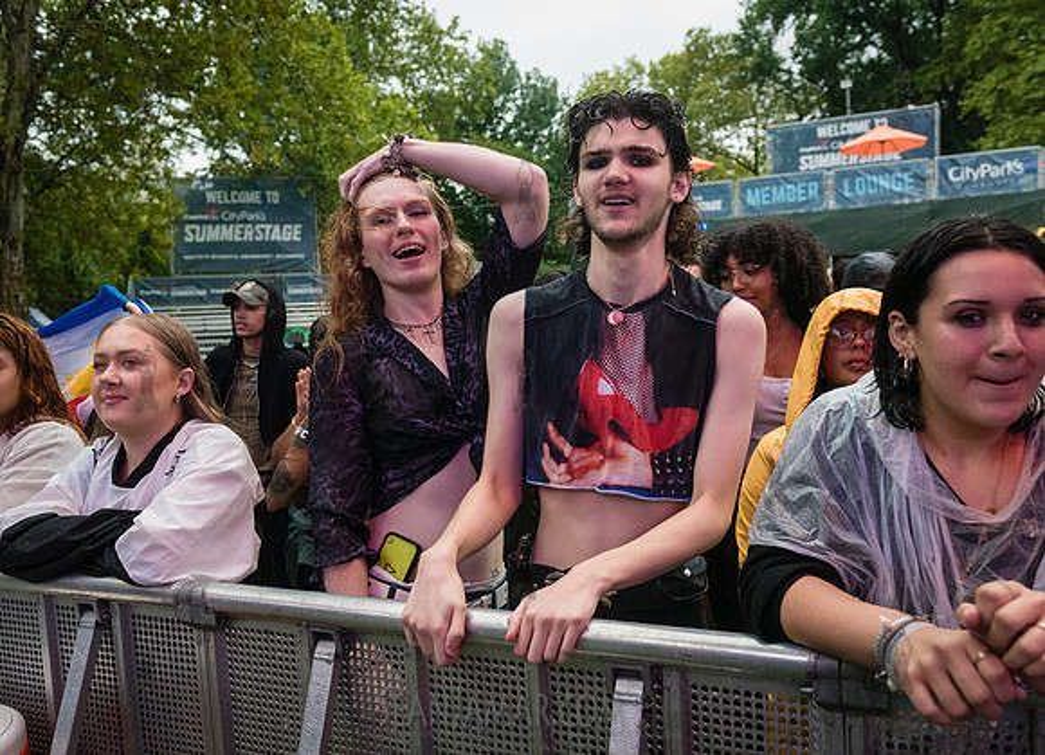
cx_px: 491
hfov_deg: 57.2
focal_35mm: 32
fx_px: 957
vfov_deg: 43.0
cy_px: 409
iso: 5000
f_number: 3.5
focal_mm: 27
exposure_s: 1/400
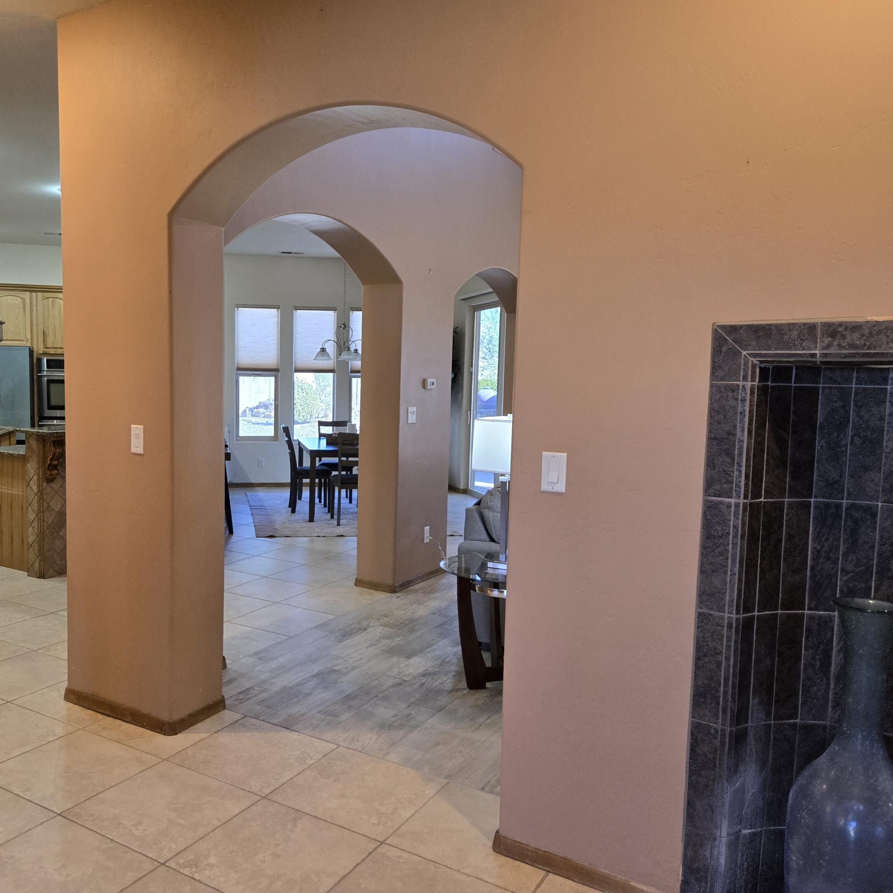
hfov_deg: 56.7
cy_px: 439
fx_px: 817
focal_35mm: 28
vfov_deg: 57.3
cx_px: 341
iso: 200
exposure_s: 1/120
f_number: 1.8
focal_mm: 5.4
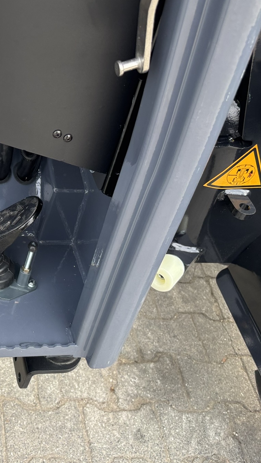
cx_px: -12
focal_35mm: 43
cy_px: 227
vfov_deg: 47.4
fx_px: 529
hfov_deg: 26.0
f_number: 1.6
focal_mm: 5.96
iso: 32
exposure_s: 1/134
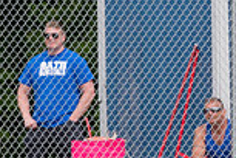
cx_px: 424
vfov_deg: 1.2
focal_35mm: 1136
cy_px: 122
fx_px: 7447
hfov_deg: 1.8
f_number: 5.6
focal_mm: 200
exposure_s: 1/1600
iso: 320
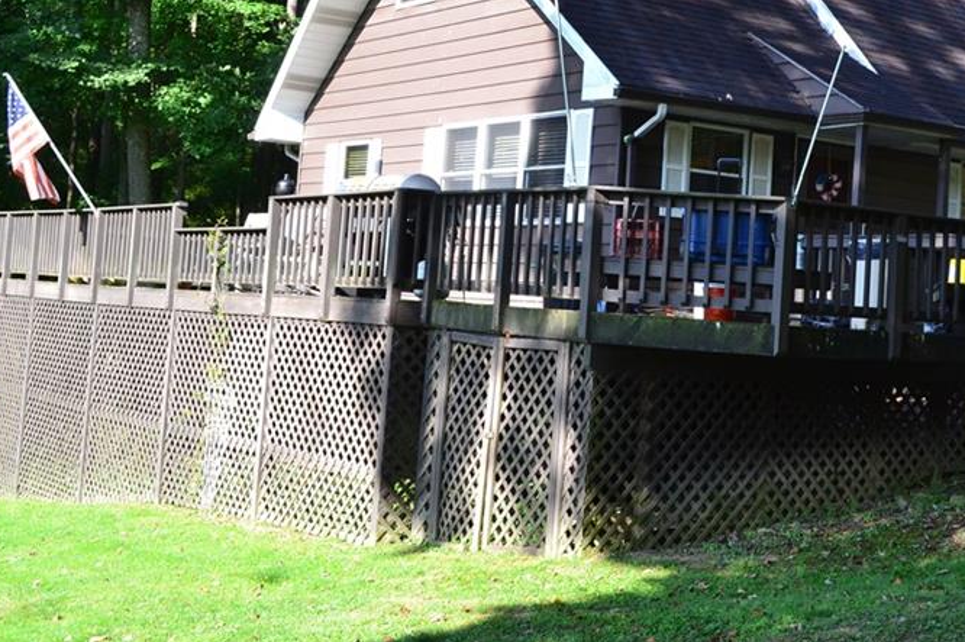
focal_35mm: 60
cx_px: 701
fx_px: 1607
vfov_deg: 22.4
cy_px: 168
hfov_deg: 32.9
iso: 400
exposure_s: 1/125
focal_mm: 26
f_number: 9
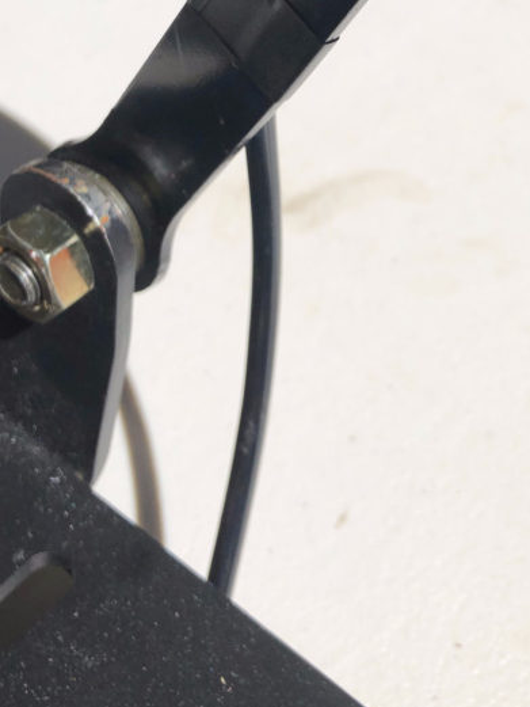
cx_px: 314
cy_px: 109
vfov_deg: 33.6
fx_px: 1122
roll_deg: +2.8
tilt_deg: -43.5
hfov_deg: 26.5
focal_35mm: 55
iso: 20
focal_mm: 3.99
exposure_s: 1/3472
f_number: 1.8
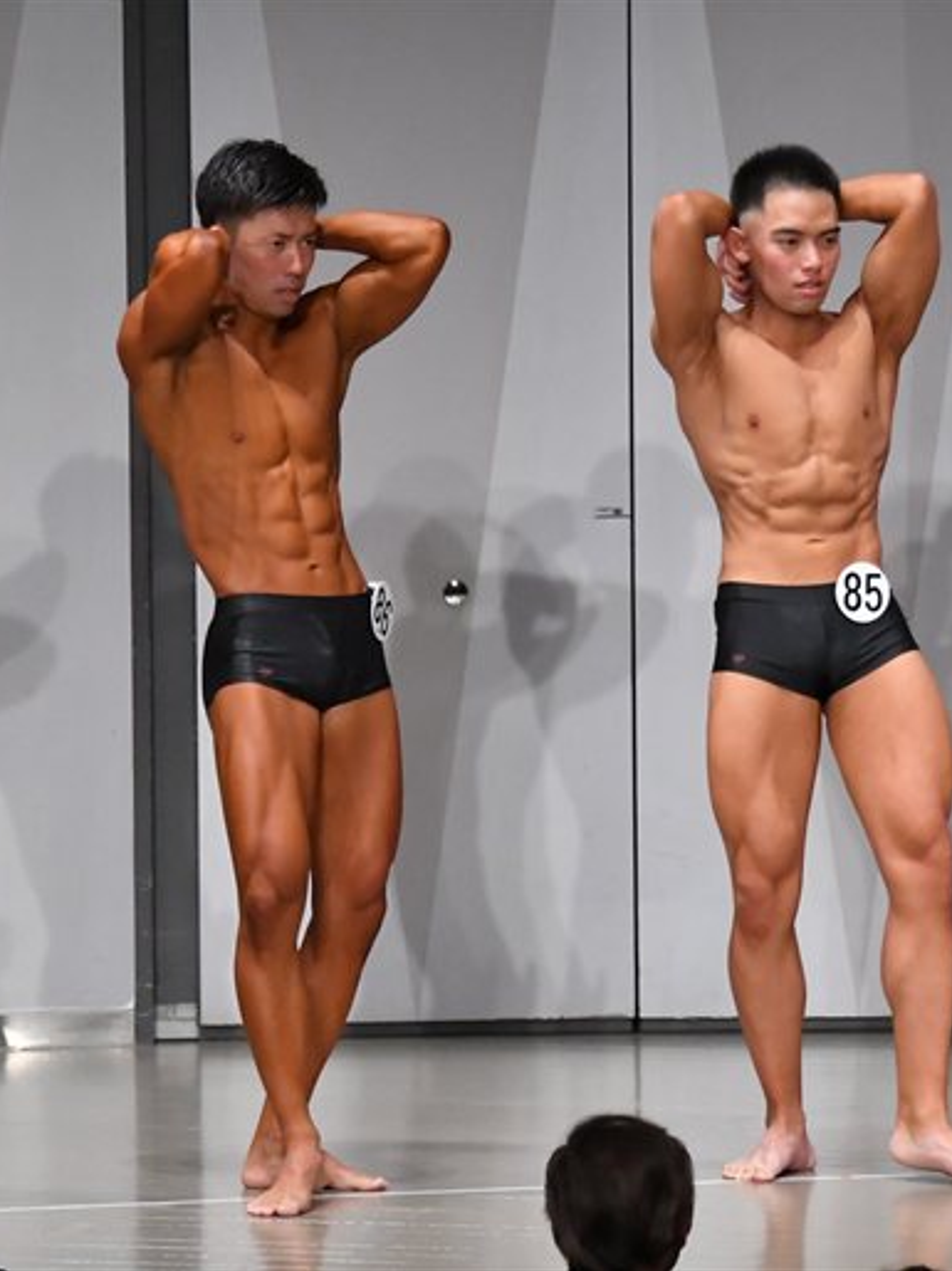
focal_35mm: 293
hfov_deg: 5.1
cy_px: 636
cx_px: 414
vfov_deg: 6.8
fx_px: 10753
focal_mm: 135
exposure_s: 1/400
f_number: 5.6
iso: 6400
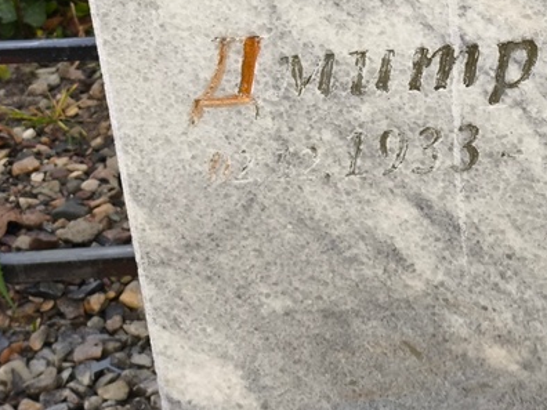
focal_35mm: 101
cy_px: 7
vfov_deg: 14.4
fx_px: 1596
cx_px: 476
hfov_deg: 19.2
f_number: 1.7
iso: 50
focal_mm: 4.71
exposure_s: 1/120
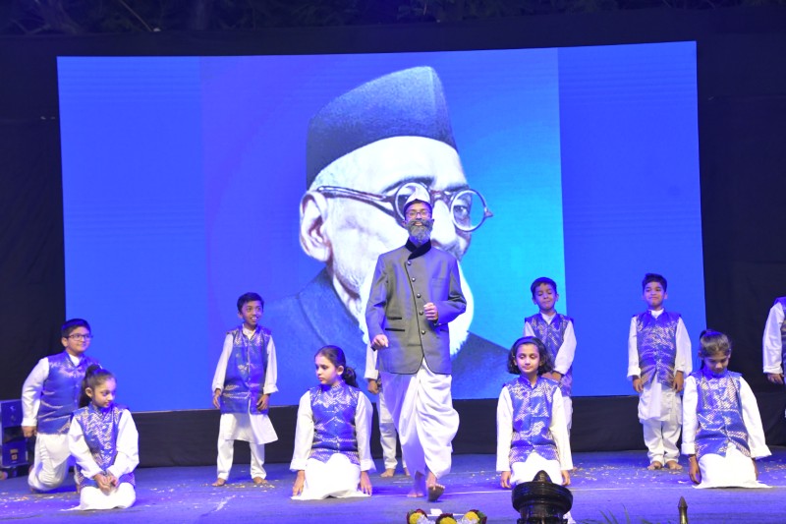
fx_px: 1703
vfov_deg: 17.5
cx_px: 393
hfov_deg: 26.0
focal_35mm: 78
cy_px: 262
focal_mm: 52
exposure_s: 1/160
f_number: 8
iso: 1600
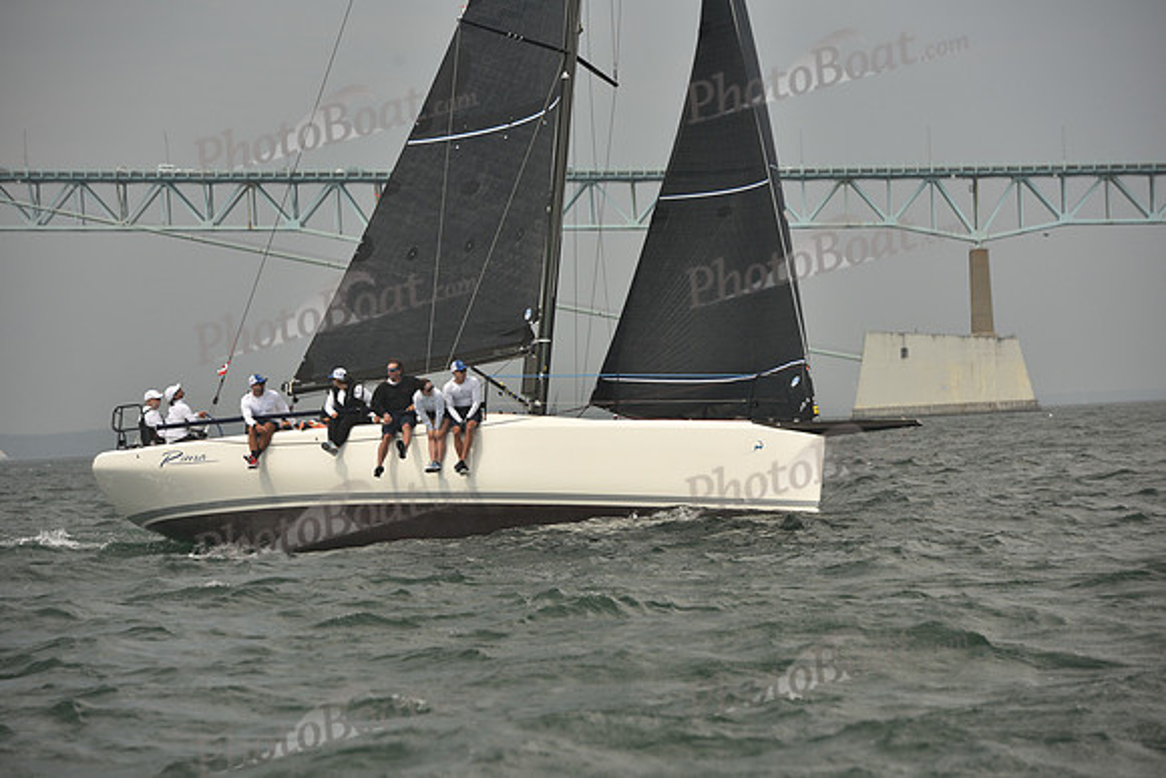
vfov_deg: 7.6
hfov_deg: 11.4
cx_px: 583
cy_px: 389
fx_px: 5831
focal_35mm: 180
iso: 250
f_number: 7.1
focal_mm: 180
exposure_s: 1/640
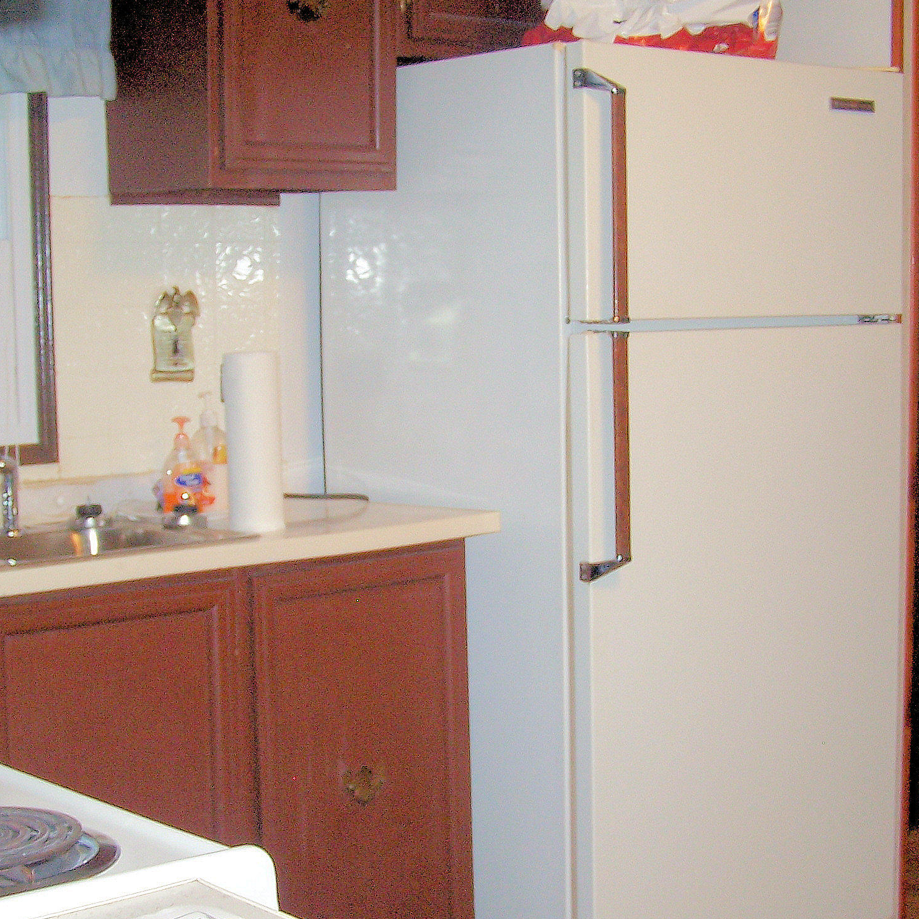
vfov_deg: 26.1
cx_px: 509
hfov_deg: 26.1
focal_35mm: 66
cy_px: 539
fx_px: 1982
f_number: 2.9
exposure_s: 1/60
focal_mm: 7.1
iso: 140
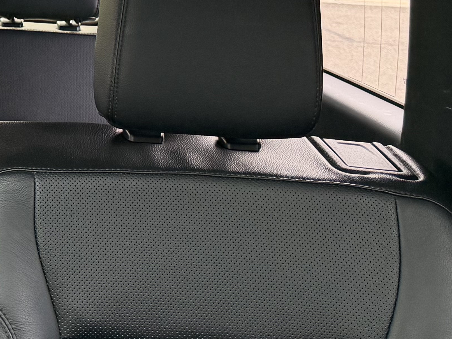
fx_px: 1110
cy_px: -51
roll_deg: -2.5
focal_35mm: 85
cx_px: -179
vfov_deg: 16.7
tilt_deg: -7.4
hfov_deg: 20.5
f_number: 1.78
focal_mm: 6.76
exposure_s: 1/151
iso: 200
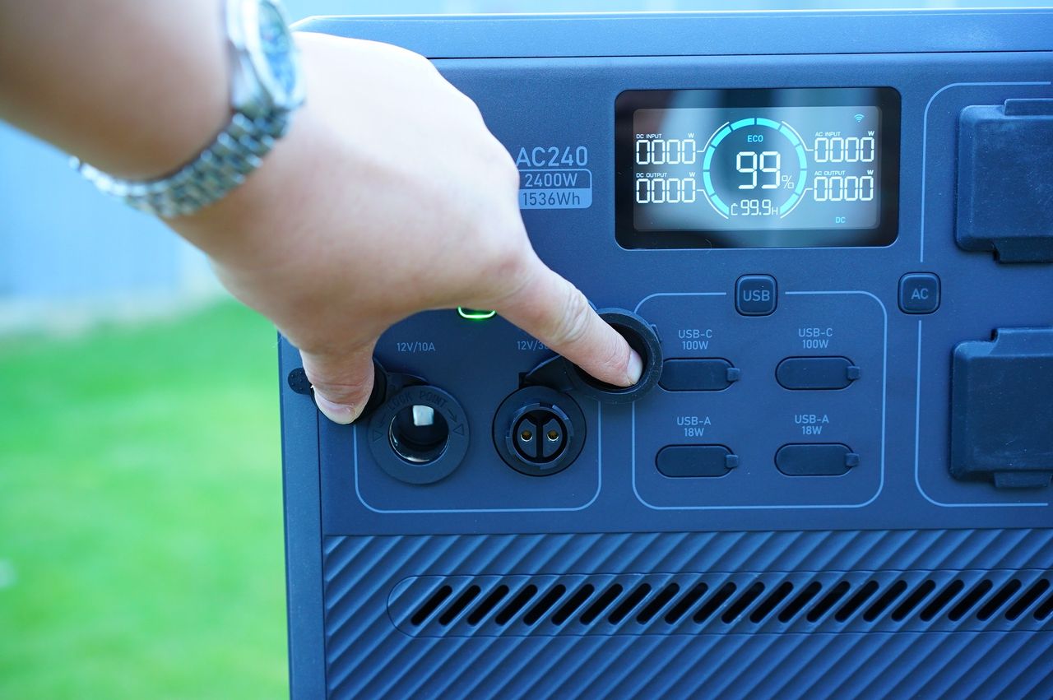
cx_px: 526
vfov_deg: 24.6
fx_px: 1607
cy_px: 350
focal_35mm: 55
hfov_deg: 36.3
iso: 640
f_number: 4
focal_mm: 55
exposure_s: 1/60
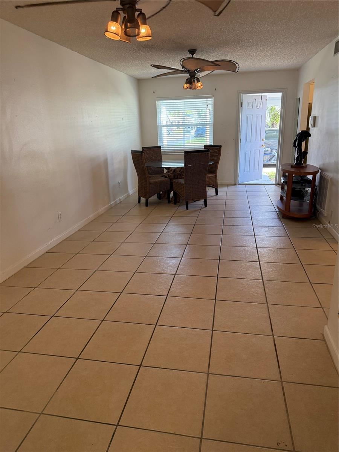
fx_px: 313
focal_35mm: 24
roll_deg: +1.1
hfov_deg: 56.8
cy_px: 226
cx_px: 170
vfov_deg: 71.6
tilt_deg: -16.0
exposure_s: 1/120
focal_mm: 6.76
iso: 250
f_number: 1.78
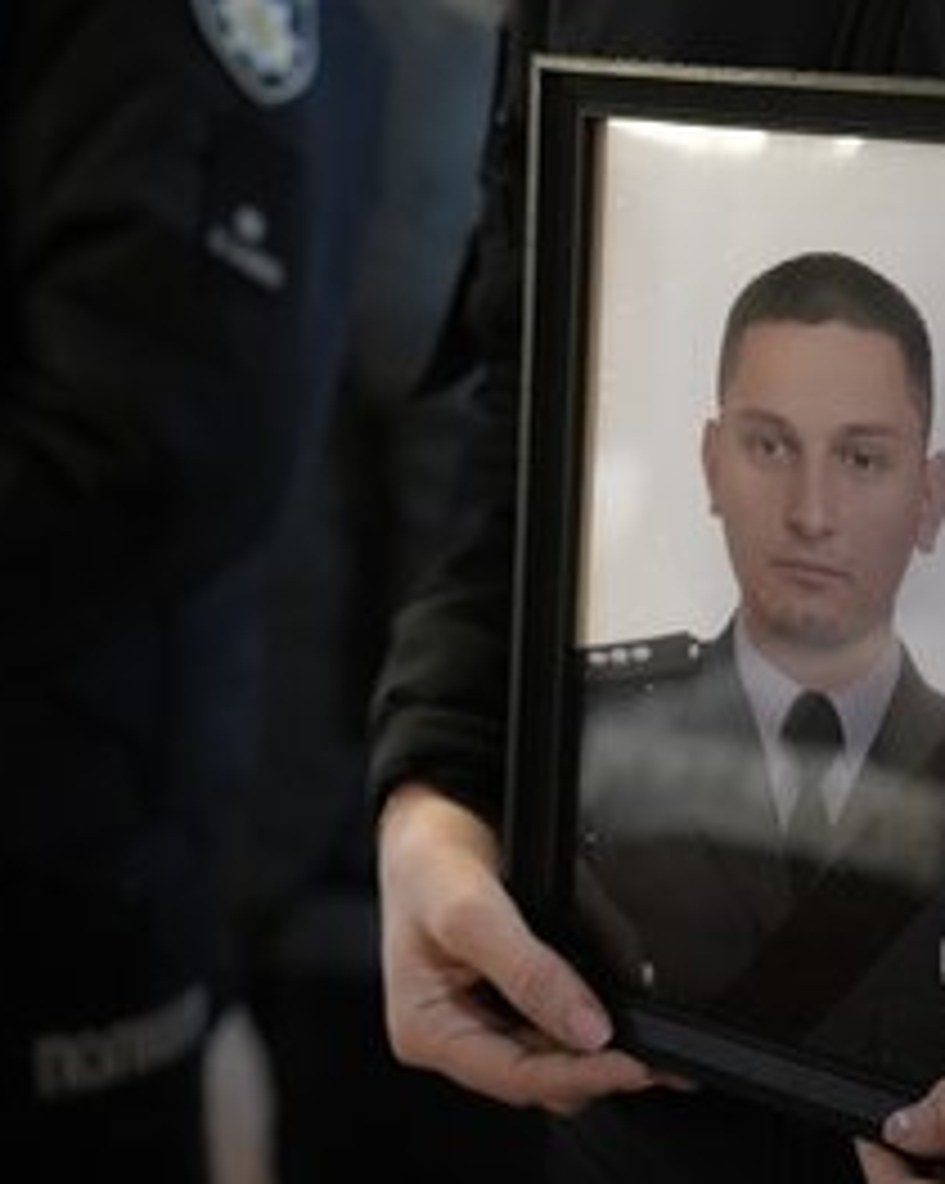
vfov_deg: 27.2
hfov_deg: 21.6
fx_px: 2450
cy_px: 597
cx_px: 724
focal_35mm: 70
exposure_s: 1/30
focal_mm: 49
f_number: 2.8
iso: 12800
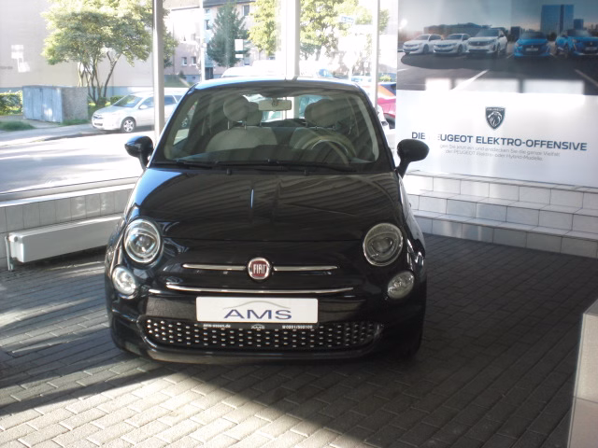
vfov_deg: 37.7
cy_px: 224
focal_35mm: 38
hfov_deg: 49.0
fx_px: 656
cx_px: 299
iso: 100
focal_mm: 6.3
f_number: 3.1
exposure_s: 1/80
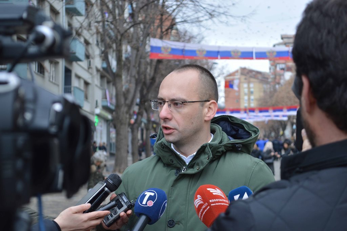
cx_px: 174
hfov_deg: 24.6
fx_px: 795
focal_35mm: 82
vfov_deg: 16.5
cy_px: 116
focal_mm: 55
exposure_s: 1/100
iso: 200
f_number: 5.6
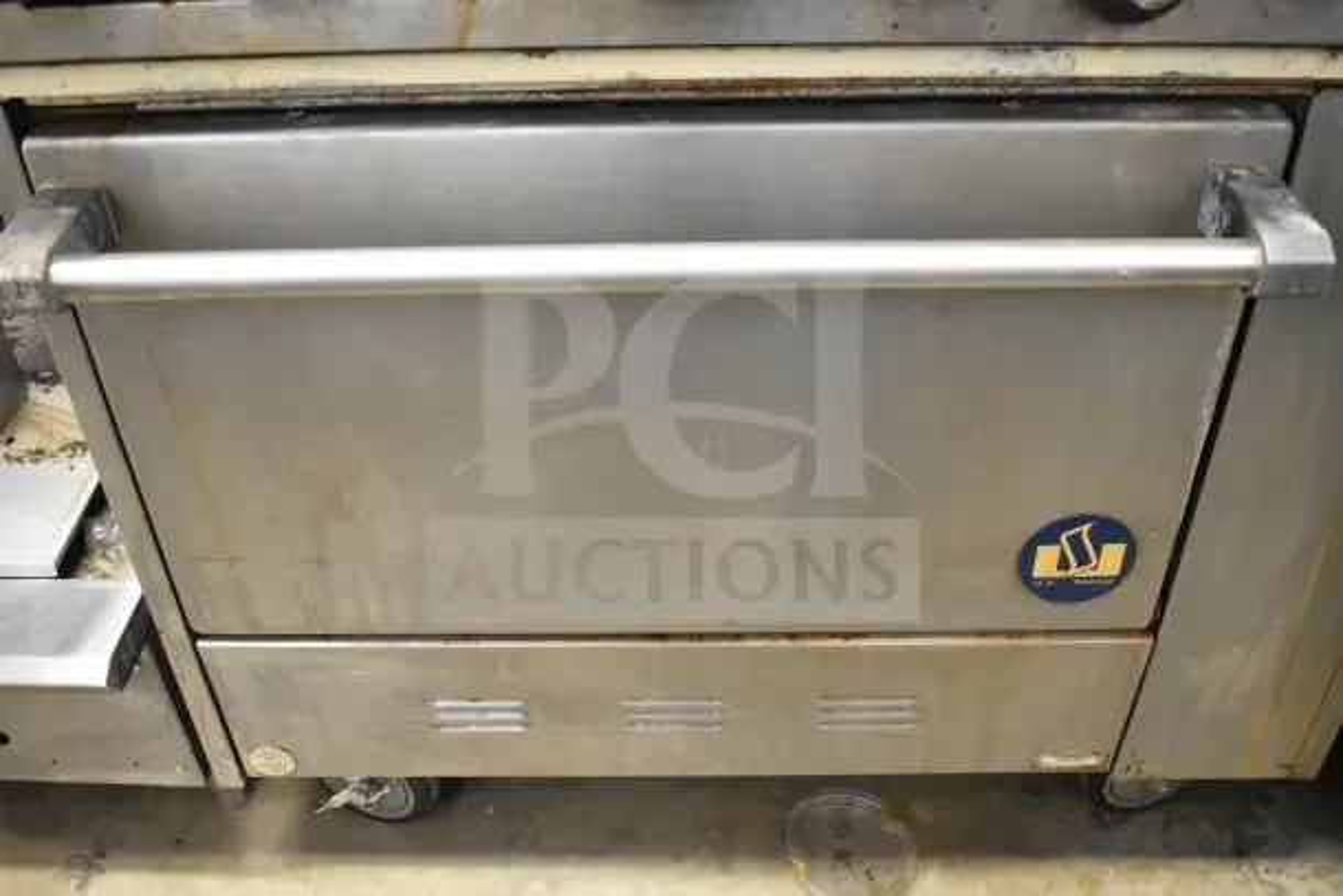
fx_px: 1287
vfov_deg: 38.4
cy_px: 448
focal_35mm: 34
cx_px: 672
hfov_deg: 55.1
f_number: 3.8
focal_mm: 23
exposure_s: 1/60
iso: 6400
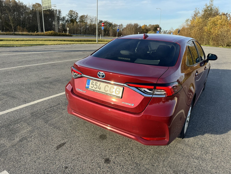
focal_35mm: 24
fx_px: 160
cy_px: 87
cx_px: 116
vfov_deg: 56.8
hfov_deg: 71.6
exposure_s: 1/1261
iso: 80
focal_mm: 6.76
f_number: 1.78
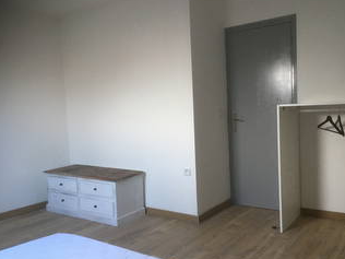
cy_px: 140
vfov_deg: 42.9
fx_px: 329
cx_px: 191
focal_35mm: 33
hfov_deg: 55.2
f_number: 2.2
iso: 100
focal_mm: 4.15
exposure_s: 1/33
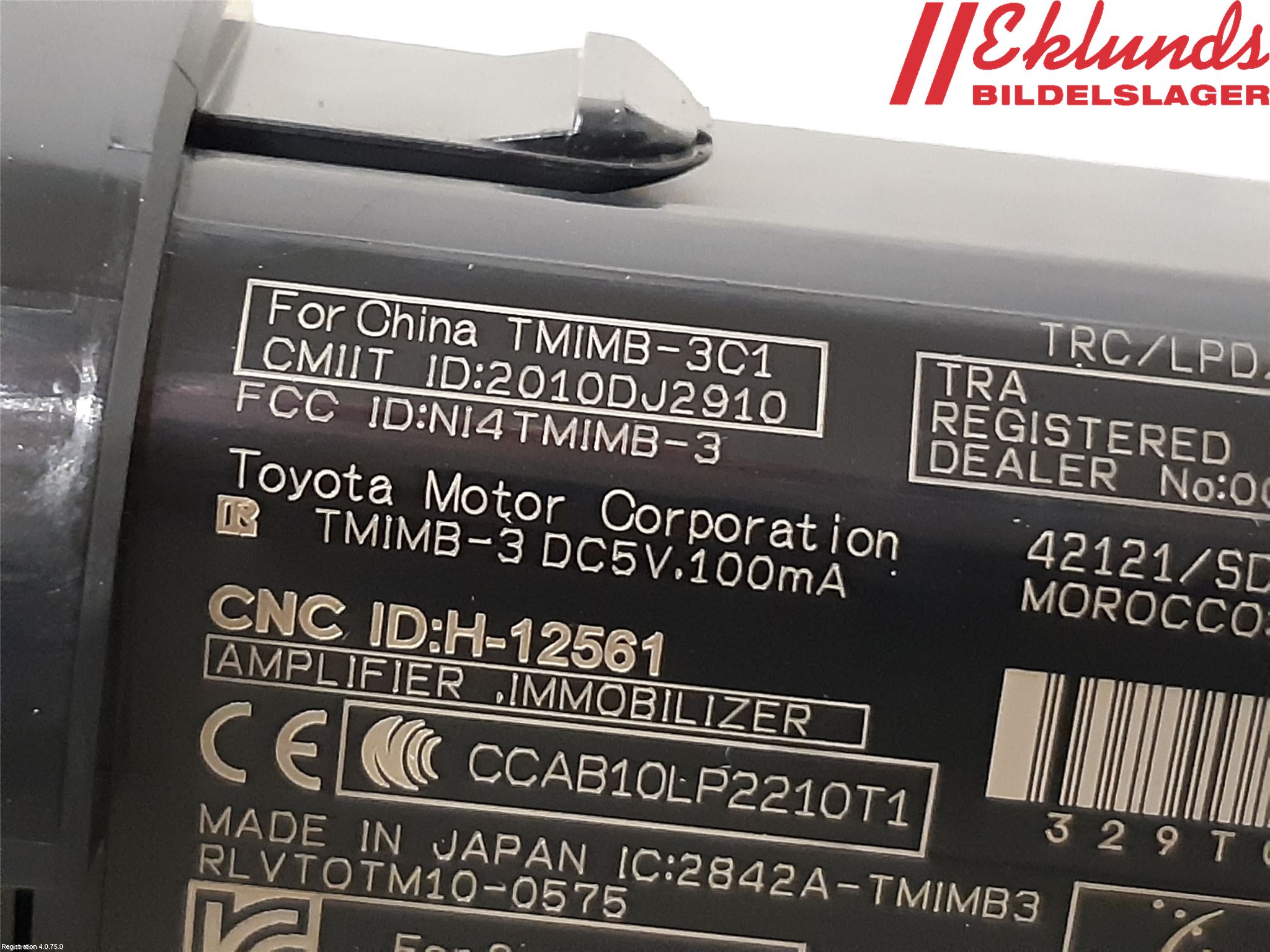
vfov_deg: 53.1
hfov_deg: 67.3
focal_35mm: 26
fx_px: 954
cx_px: 635
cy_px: 476
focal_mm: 3.93
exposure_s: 1/20
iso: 500
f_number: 1.7
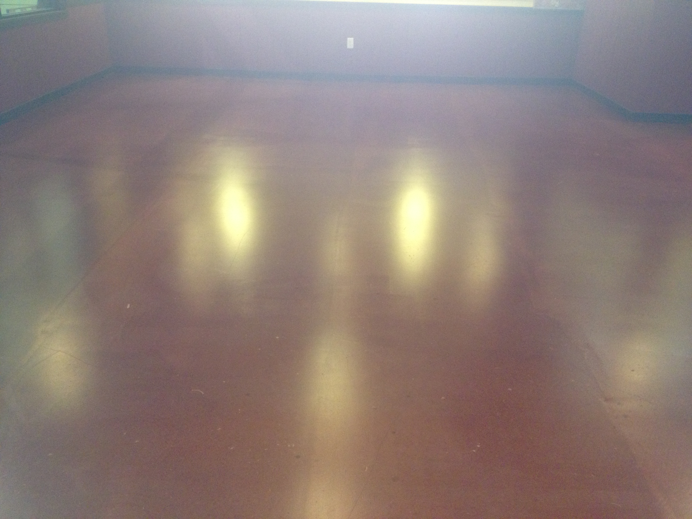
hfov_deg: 52.6
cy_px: 260
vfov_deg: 40.7
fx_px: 700
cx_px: 346
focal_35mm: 35
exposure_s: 1/20
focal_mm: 4.28
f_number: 2.4
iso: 200
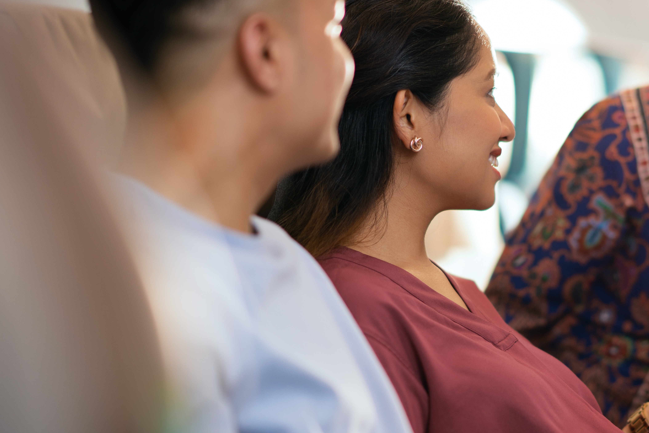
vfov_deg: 8.6
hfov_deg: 12.8
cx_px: 557
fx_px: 2885
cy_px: 261
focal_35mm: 160
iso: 100
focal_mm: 85
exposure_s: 1/160
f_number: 1.4
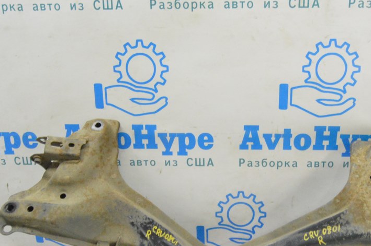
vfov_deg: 33.7
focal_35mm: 39
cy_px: 173
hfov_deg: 49.2
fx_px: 401
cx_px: 226
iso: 6400
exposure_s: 1/15
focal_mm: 18
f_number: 20
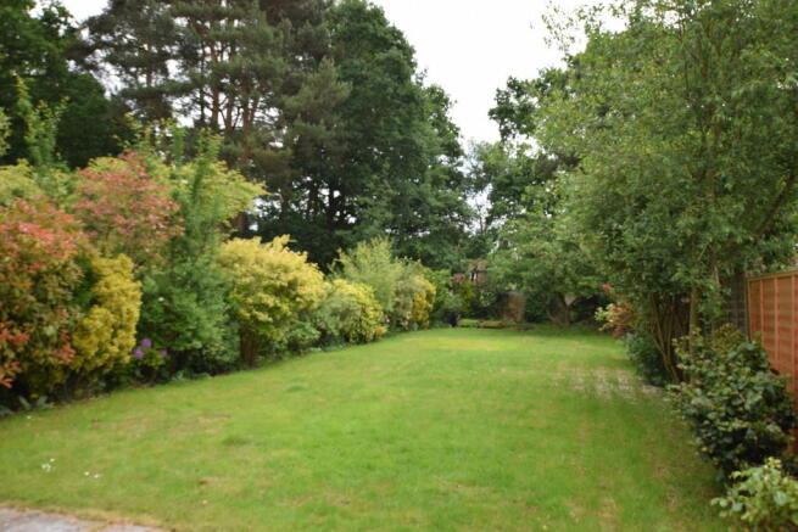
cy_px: 266
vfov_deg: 43.6
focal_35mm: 30
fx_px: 665
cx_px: 399
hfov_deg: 61.9
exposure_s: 1/160
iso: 100
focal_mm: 20
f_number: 6.3
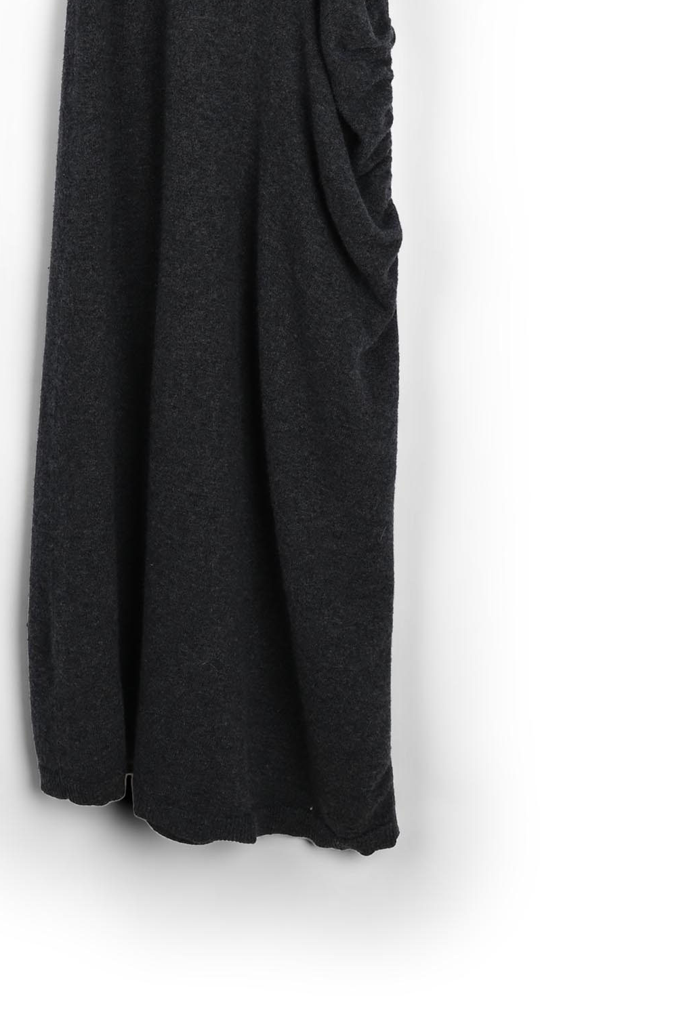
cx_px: 256
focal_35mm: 116
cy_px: -180
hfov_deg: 11.8
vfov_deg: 16.9
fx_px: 3311
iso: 100
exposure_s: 1/125
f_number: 11
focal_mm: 44
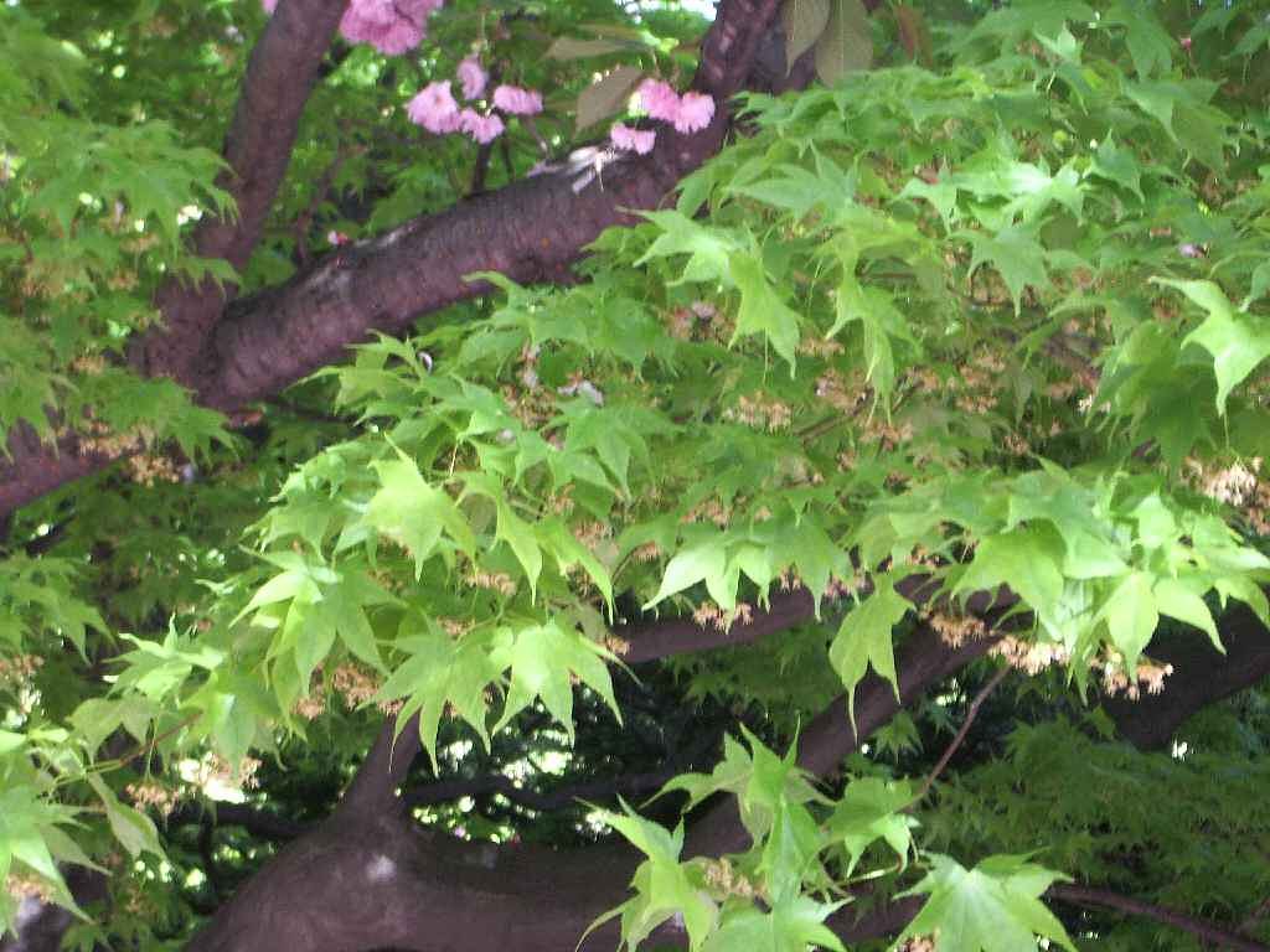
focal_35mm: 107
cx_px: 635
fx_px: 3926
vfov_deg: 13.8
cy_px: 476
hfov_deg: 18.4
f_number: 4.8
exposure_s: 1/50
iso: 200
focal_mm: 17.4
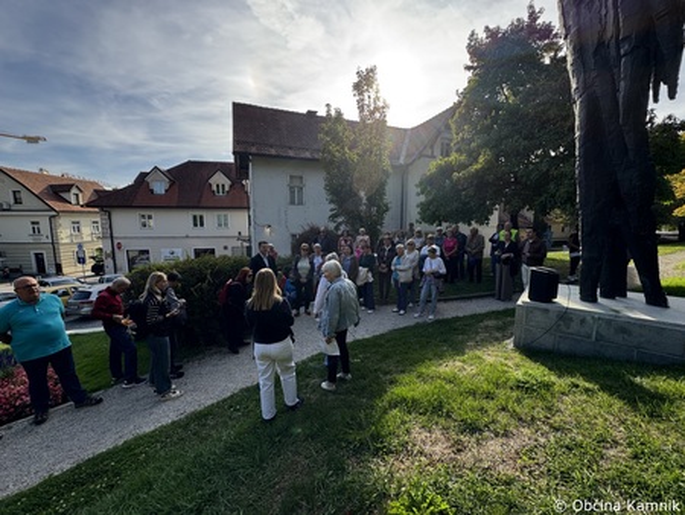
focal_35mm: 14
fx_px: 277
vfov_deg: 85.7
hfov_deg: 102.0
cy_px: 258
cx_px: 342
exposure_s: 1/307
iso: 40
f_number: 2.2
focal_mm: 2.22
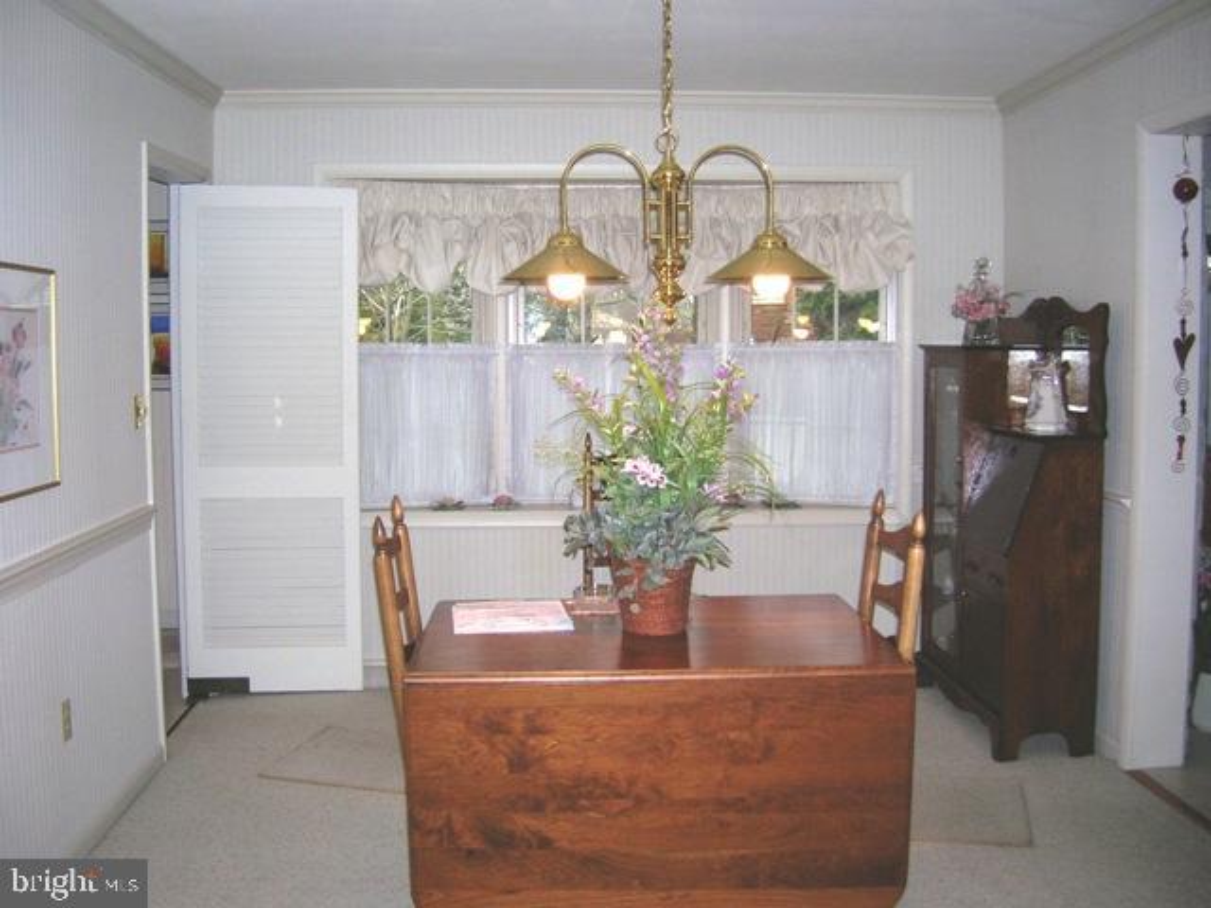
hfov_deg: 54.0
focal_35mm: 34
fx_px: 1189
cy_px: 454
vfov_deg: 41.8
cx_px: 606
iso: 90
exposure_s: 1/60.1
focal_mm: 5.7
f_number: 2.9
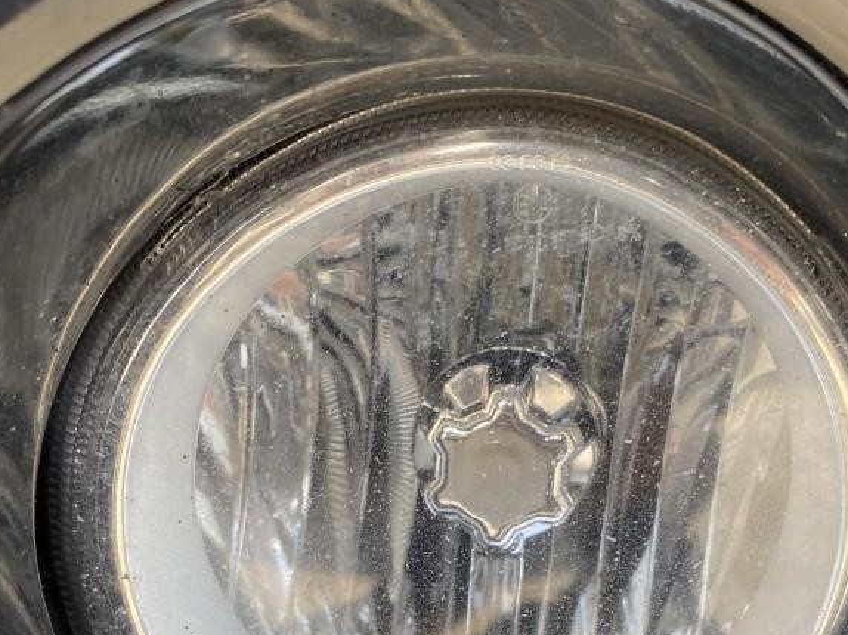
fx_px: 1420
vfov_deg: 24.5
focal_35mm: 58
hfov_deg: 33.2
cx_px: 403
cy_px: 572
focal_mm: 4.25
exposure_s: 1/189
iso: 32
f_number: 1.8
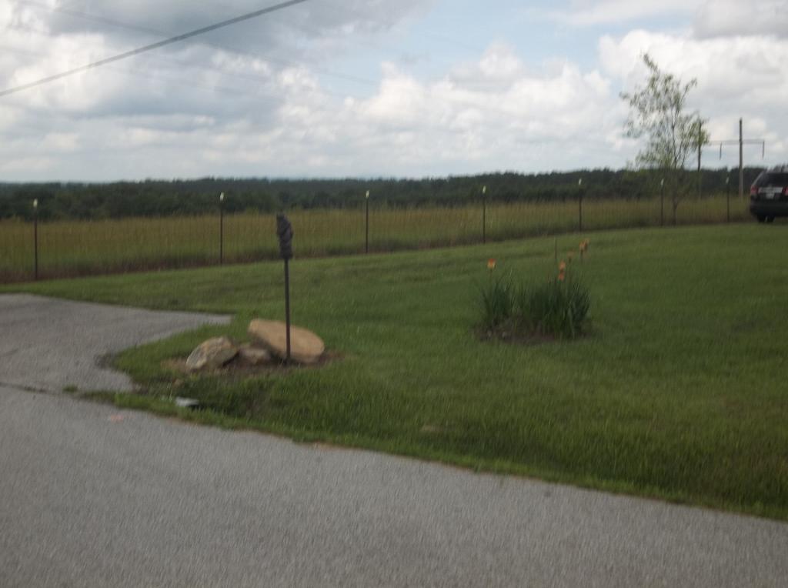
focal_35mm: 44
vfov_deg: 32.8
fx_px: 1000
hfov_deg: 43.0
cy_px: 294
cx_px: 394
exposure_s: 1/125
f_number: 11.3
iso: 80
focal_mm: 7.8
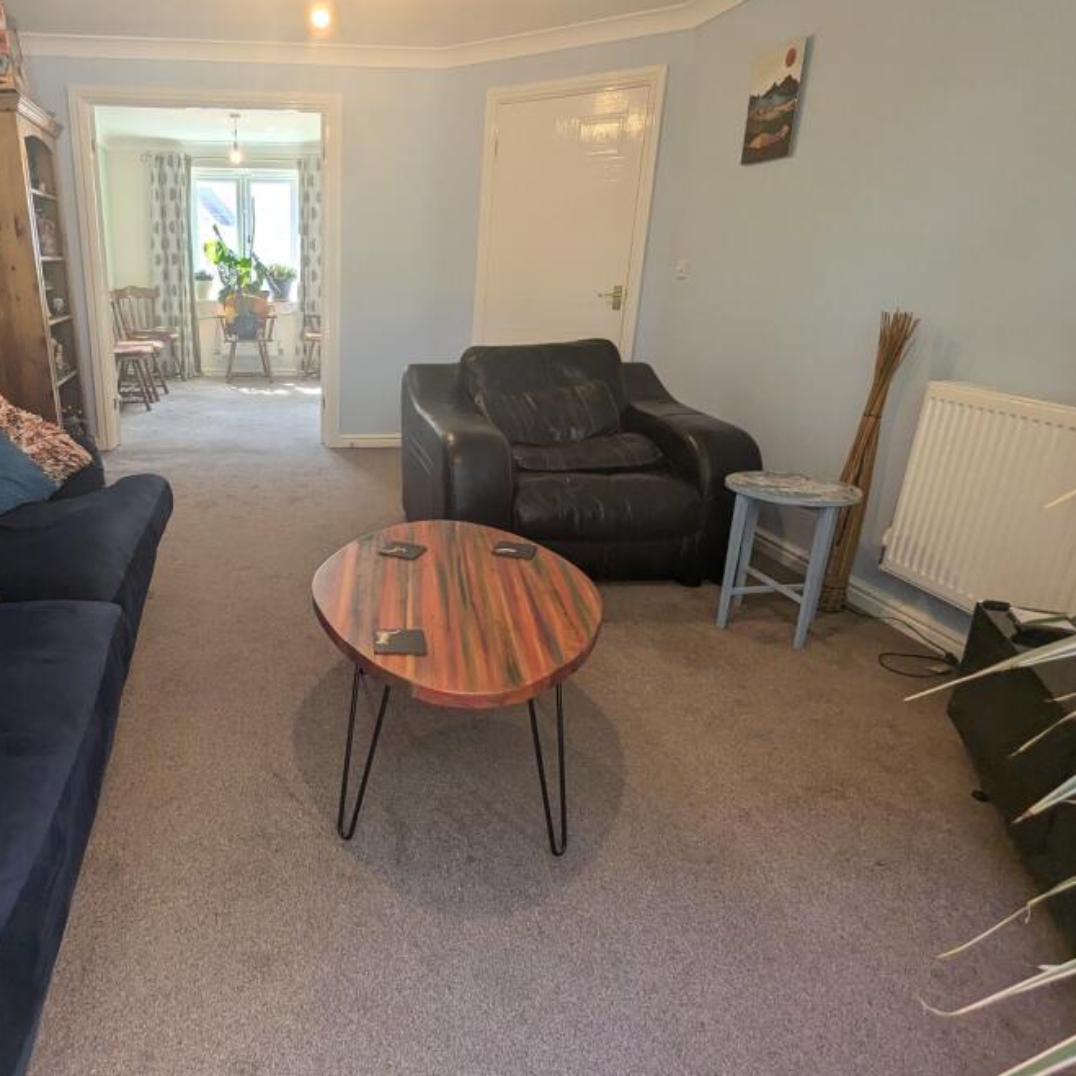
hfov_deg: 67.6
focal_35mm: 22
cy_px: 536
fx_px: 774
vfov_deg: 69.6
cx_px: 356
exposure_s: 1/60
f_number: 2.2
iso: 53
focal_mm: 2.35
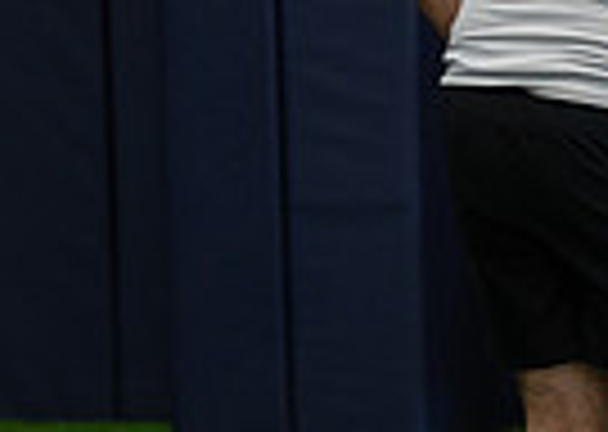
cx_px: 860
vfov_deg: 6.3
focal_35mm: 229
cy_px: 320
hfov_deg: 8.6
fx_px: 3948
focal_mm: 50
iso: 1000
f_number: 1.4
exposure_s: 1/1000
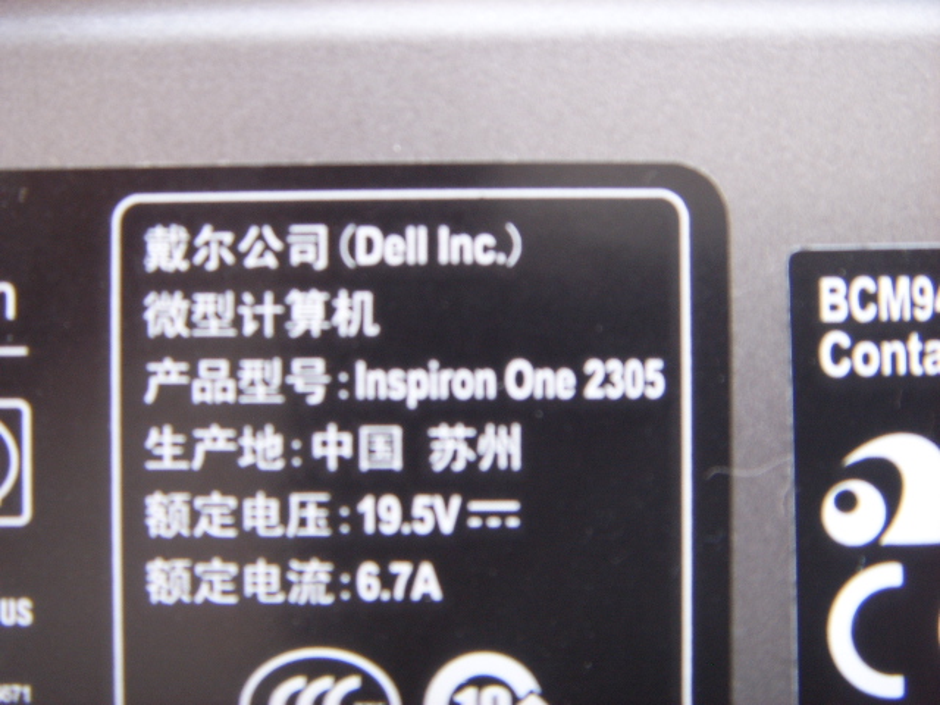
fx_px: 1059
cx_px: 470
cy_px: 352
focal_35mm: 39
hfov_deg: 47.9
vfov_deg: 36.8
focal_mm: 6.6
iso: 63
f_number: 3.5
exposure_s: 1/8
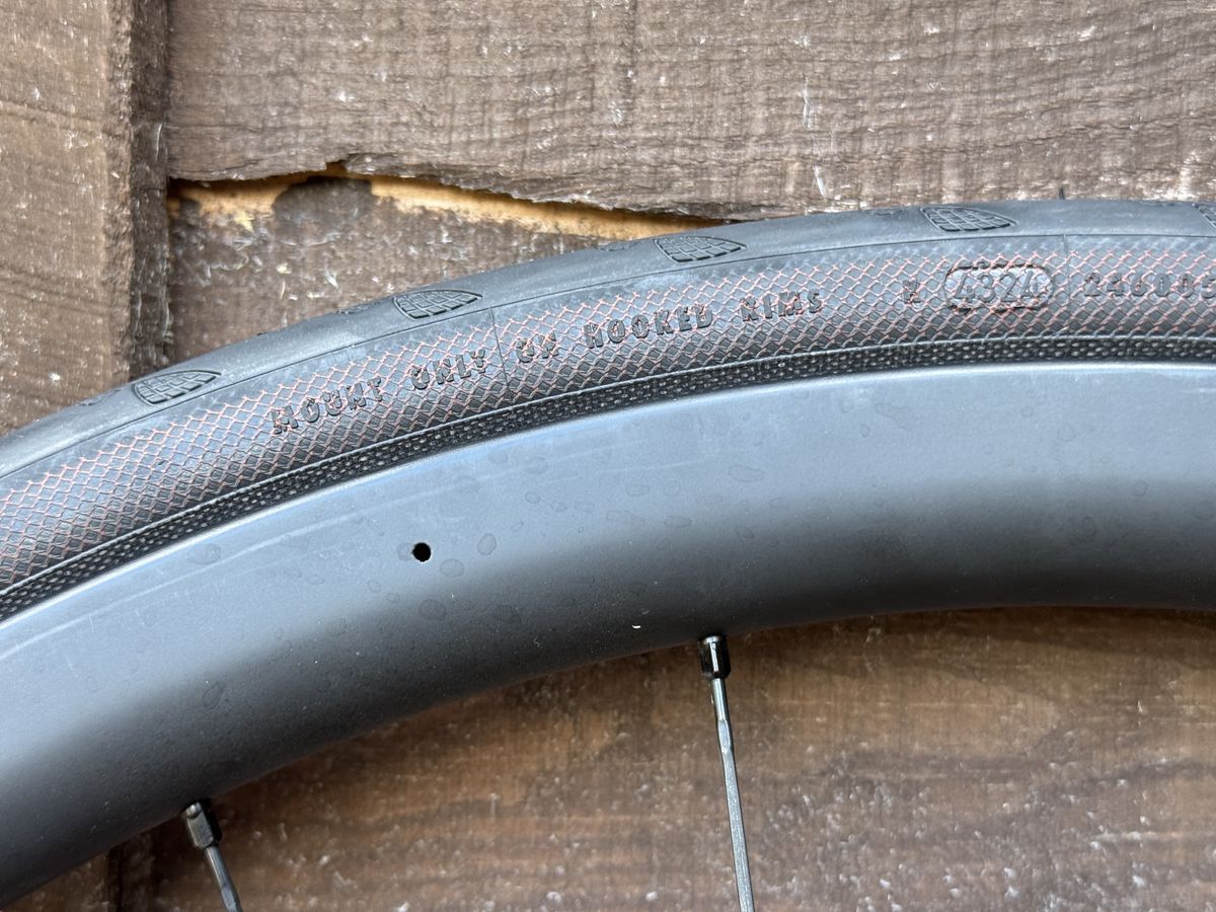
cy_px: 456
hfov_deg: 39.7
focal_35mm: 48
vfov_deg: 30.3
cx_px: 608
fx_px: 1686
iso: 100
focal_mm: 6.76
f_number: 1.78
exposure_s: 1/101
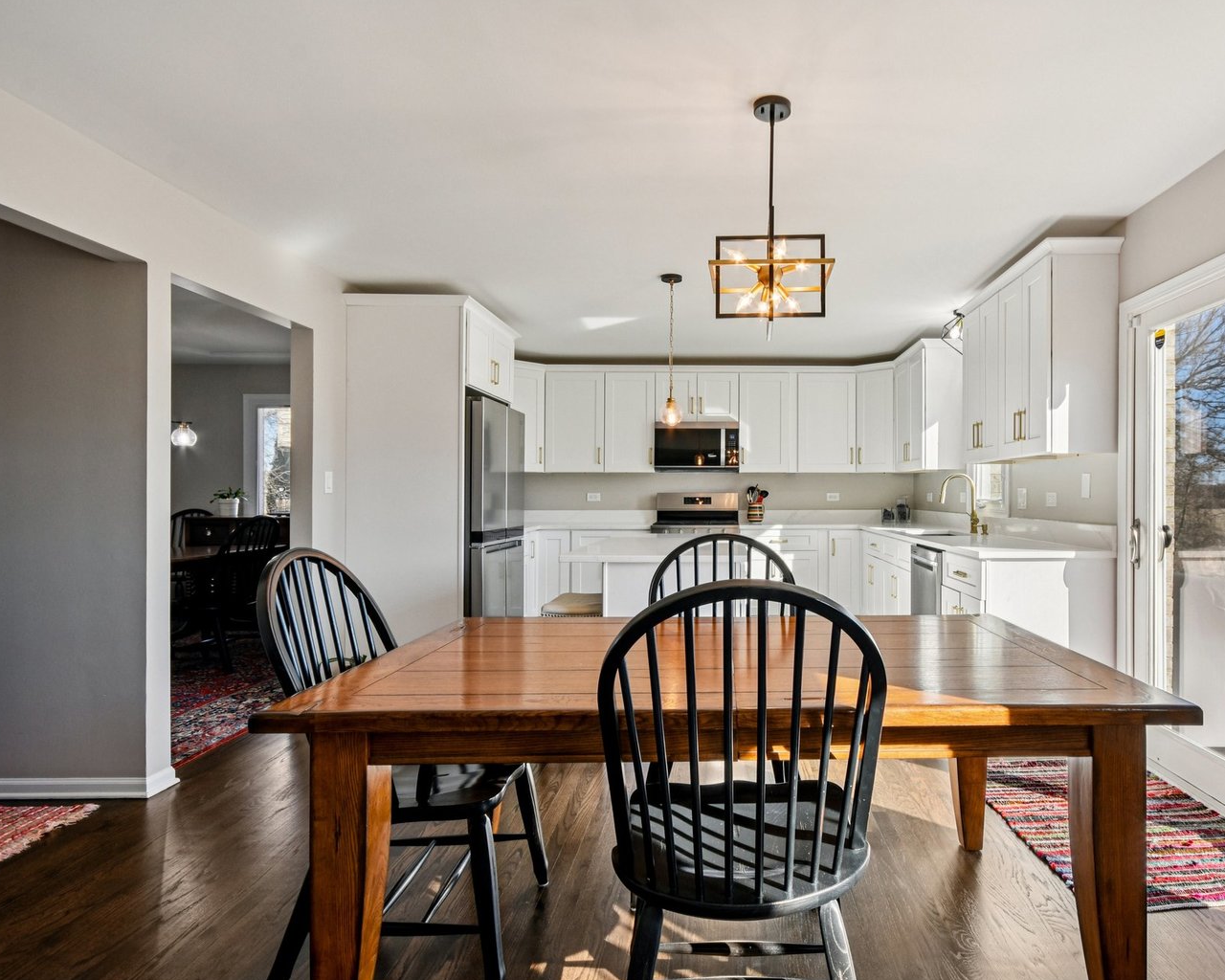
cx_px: 736
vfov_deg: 69.2
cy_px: 491
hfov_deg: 80.6
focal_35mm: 20
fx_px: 710
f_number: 8
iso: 400
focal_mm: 11
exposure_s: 1/250
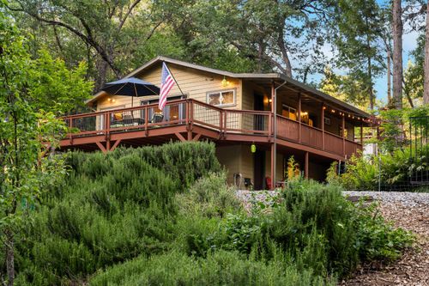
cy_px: 143
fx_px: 667
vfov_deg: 24.2
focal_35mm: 56
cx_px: 214
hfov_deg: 35.7
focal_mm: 56
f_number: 7.1
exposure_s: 1/8
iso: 320
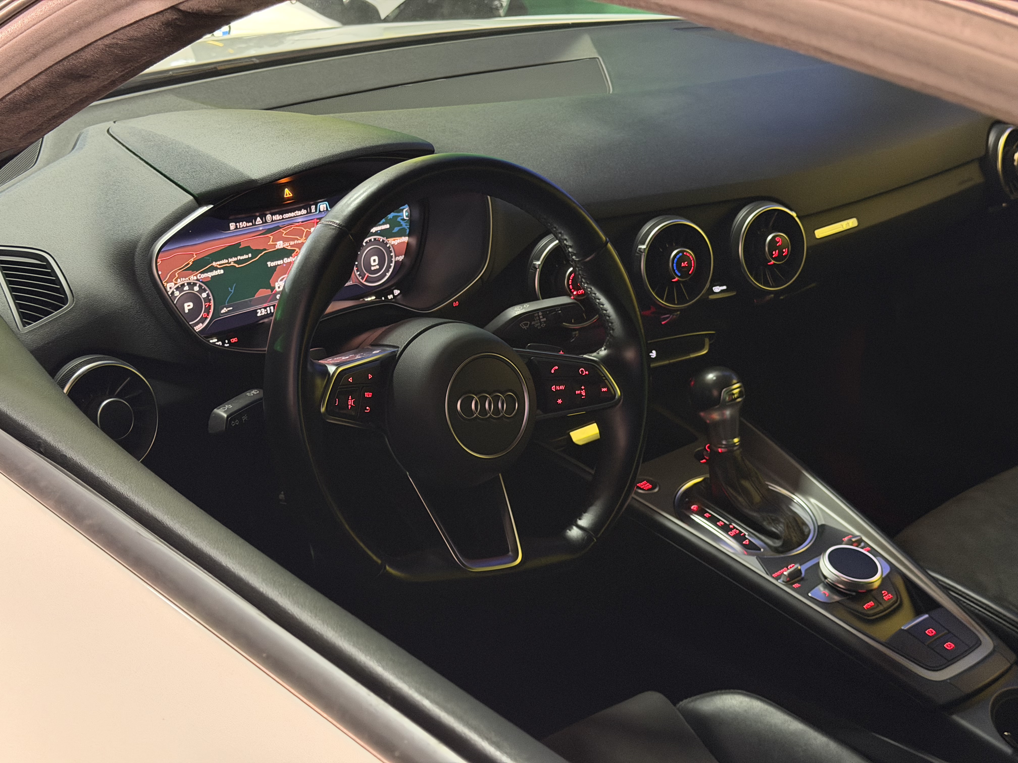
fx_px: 1412
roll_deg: -0.1
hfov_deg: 39.7
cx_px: 509
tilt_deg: -23.3
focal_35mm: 48
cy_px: 382
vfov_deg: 30.3
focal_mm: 6.76
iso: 640
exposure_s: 1/20
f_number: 1.78
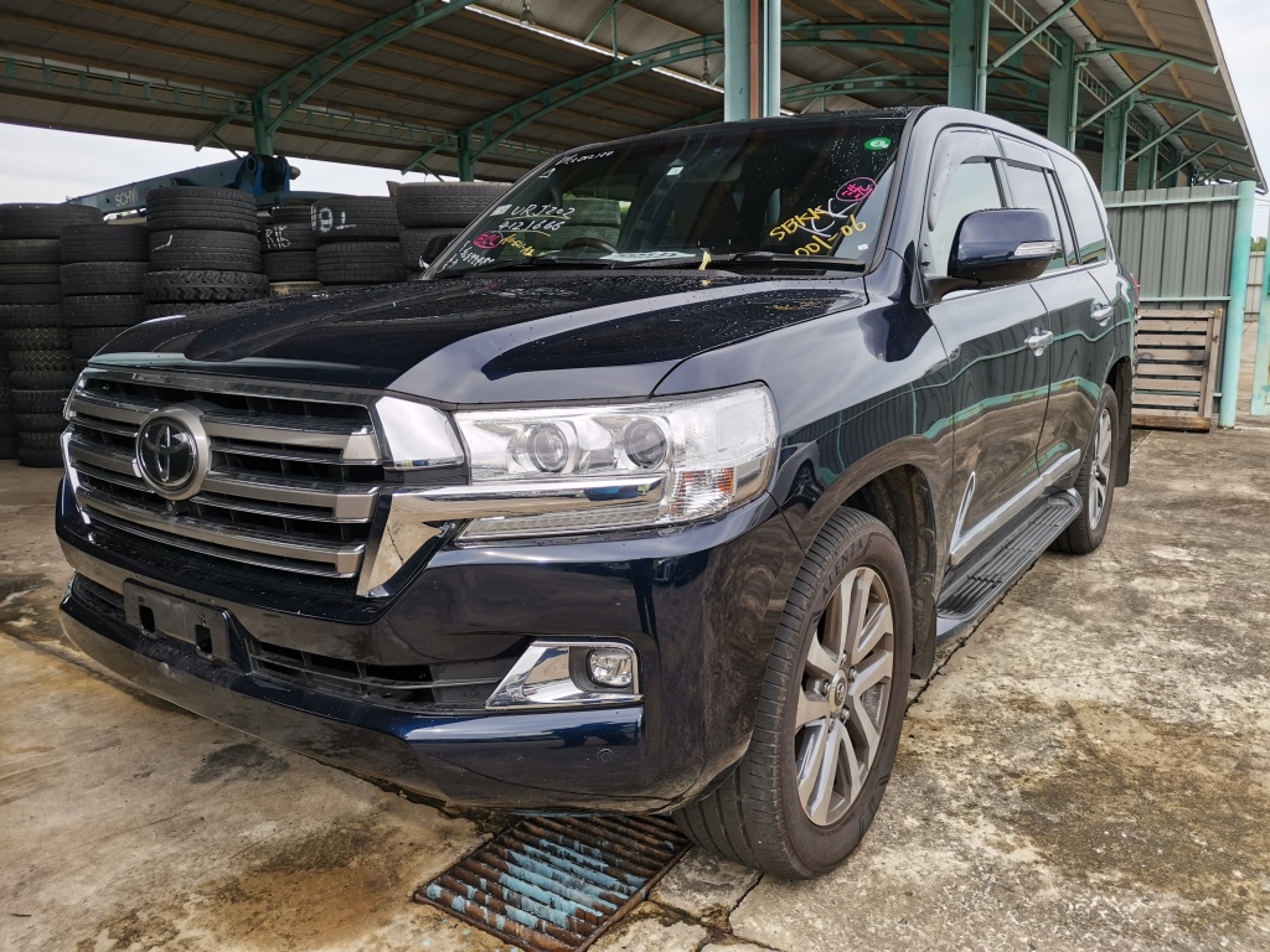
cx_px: 635
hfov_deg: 67.3
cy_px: 476
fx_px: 954
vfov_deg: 53.1
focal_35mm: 26
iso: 50
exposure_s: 1/890
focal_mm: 4.75
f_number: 1.8
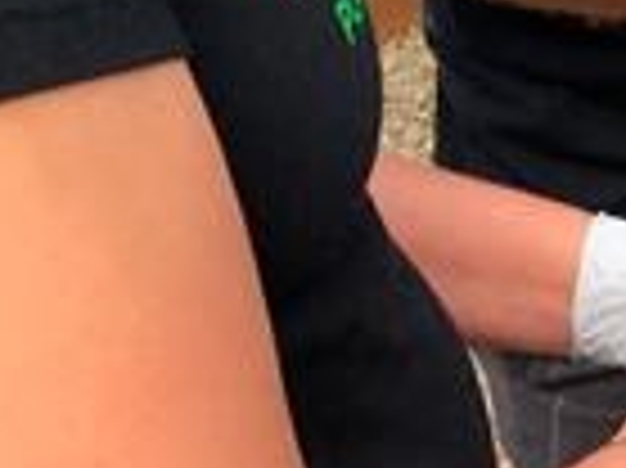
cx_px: 1198
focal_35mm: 136
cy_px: 603
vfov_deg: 10.7
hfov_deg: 12.9
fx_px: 2457
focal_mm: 4.15
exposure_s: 1/286
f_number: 2.2
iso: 25
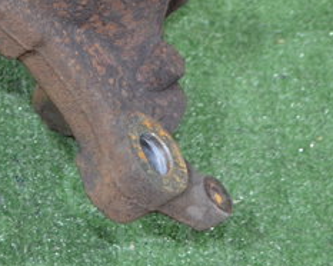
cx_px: -84
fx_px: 1339
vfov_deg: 11.1
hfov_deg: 13.7
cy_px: -43
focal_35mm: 136
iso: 1250
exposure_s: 1/60
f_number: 3.8
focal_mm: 22
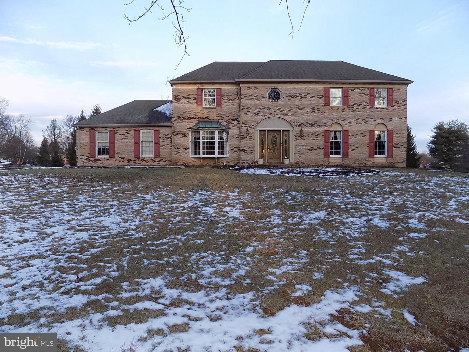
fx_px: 312
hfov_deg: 73.9
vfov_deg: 58.9
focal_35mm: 23
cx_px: 234
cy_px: 176
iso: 80
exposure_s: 1/80
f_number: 3.1
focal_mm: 4
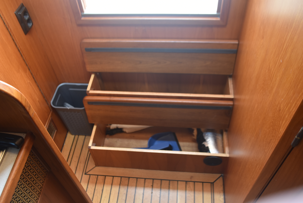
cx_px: 152
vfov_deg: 40.0
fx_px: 278
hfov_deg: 57.2
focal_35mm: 33
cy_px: 102
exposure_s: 1/60
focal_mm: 22
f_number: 4
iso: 400
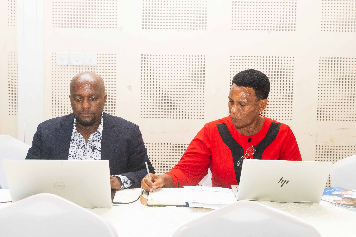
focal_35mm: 40
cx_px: 178
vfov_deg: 33.4
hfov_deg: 48.4
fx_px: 396
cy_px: 118
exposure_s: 1/60
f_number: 8
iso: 800
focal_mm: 40
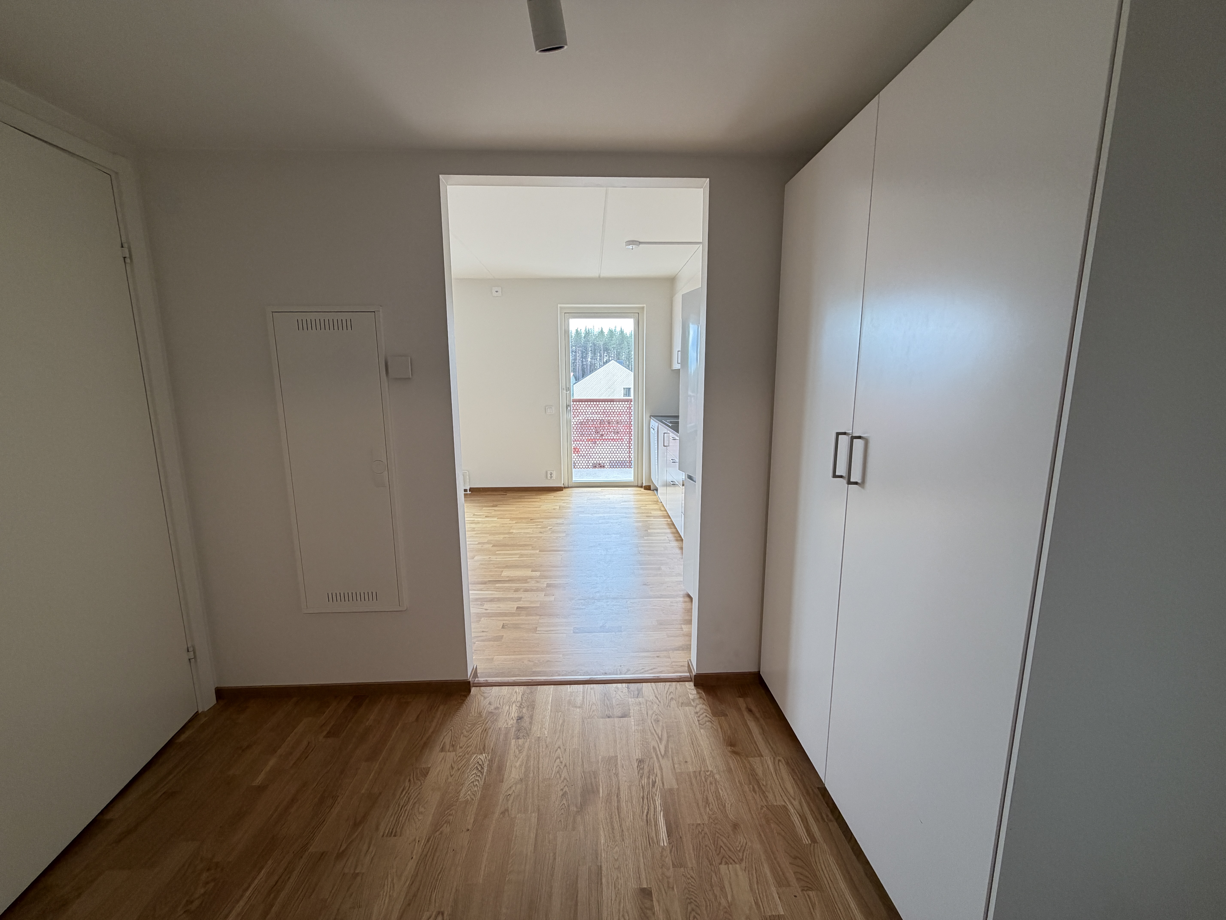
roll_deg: +0.3
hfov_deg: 102.1
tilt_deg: -9.7
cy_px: 460
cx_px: 613
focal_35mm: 14
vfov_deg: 85.7
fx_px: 496
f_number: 2.2
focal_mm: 2.22
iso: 125
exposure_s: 1/100
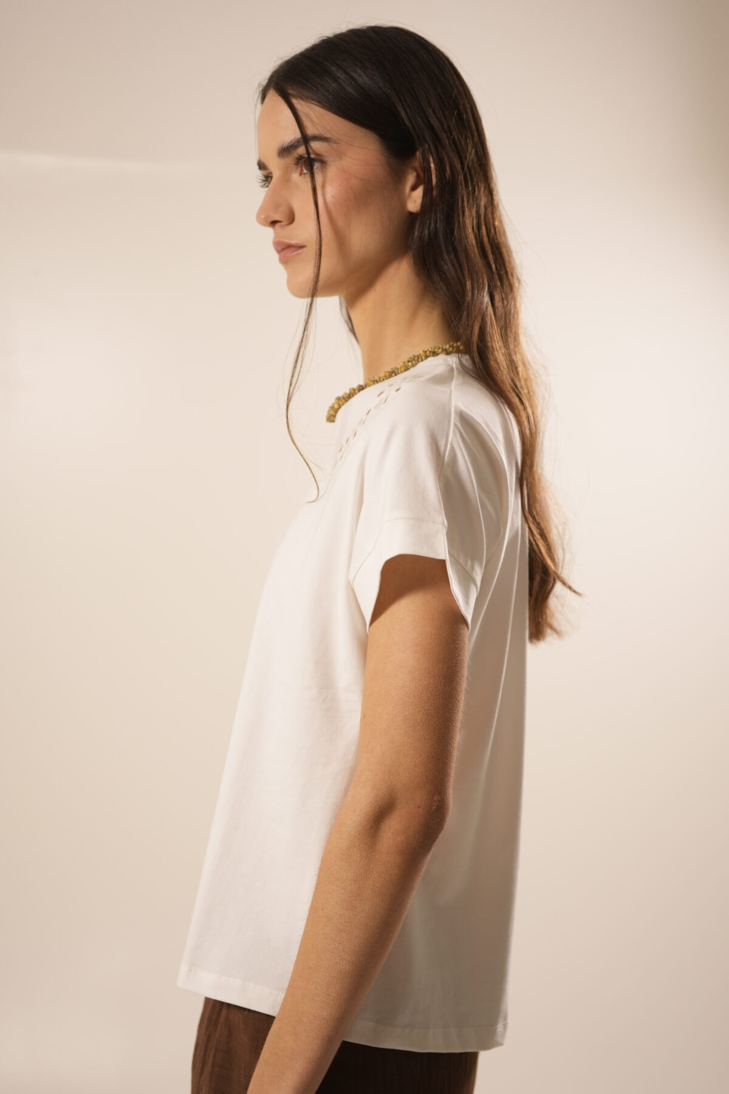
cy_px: 547
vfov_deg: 39.6
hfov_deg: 27.0
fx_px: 1519
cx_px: 364
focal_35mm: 50
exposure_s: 1/50
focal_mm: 50
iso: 400
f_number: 3.5
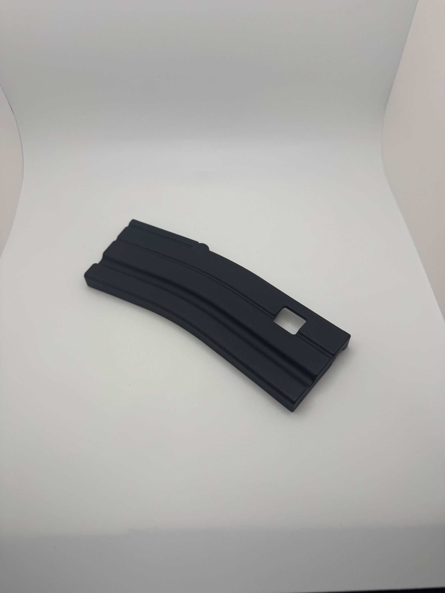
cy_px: 296
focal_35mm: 24
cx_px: 222
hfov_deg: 56.8
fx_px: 411
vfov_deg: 71.6
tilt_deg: -53.2
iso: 80
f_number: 1.78
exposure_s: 1/832
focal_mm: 6.76
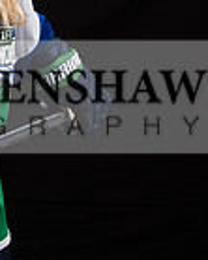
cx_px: -112
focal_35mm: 175
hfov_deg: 8.6
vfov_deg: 11.0
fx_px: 1348
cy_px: 63
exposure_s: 1/160
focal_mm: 44.6
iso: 80
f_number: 4
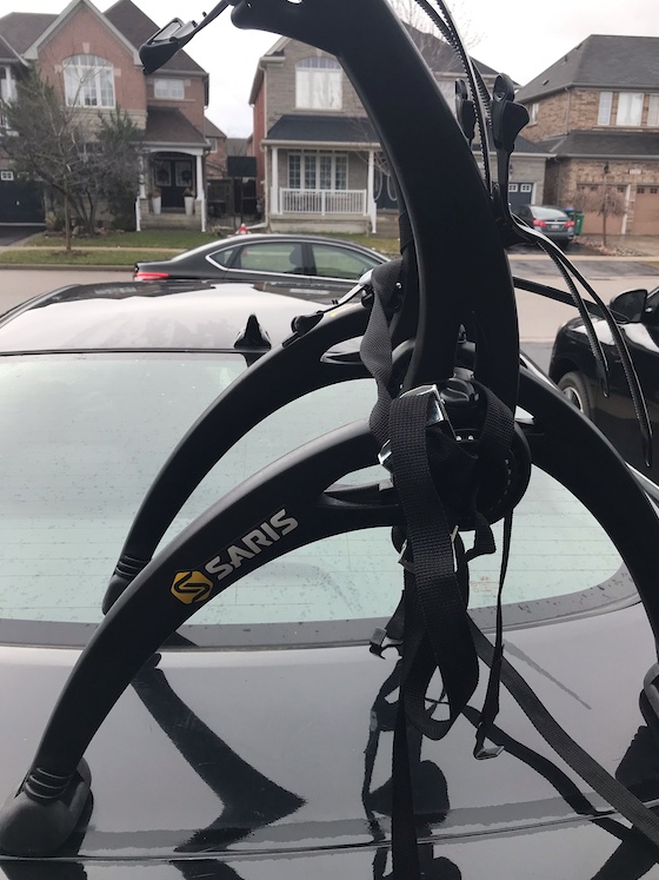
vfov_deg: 59.9
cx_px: 350
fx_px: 762
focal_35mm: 30
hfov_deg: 46.8
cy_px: 415
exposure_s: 1/507
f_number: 1.8
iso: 20
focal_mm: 3.99
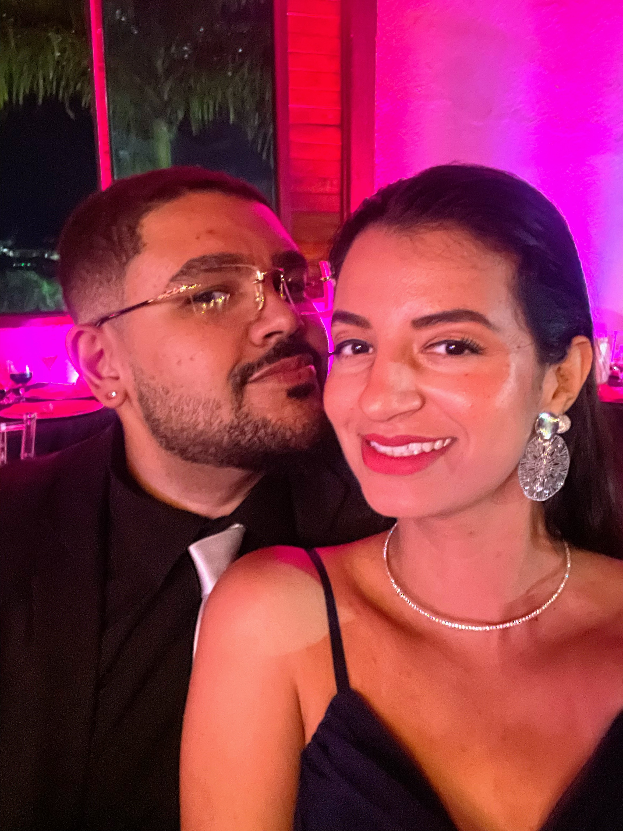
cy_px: 416
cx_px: 312
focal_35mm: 30
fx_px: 720
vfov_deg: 60.0
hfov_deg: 46.8
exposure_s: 1/15
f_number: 2.2
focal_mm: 2.71
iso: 2000
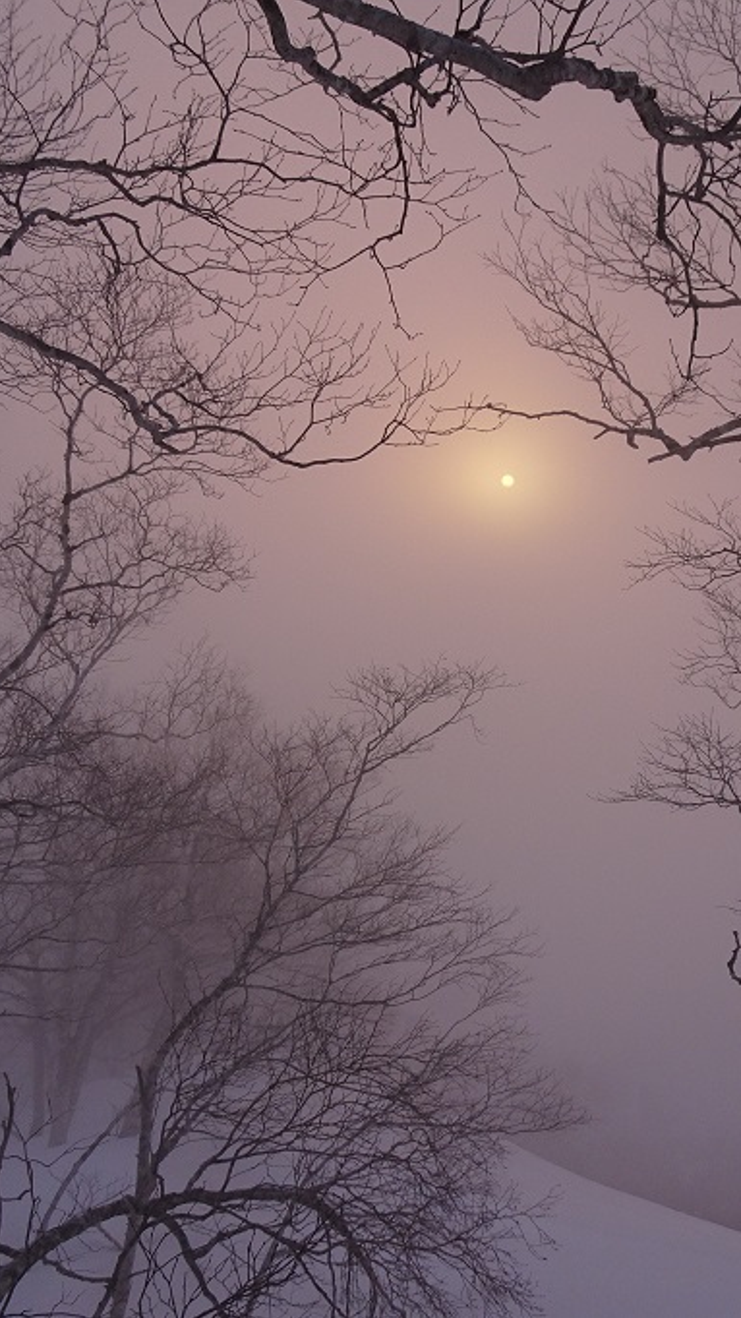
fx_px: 1223
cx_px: 493
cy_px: 660
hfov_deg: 33.4
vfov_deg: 56.6
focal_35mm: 35
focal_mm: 4.1
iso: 80
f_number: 3.5
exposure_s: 1/200
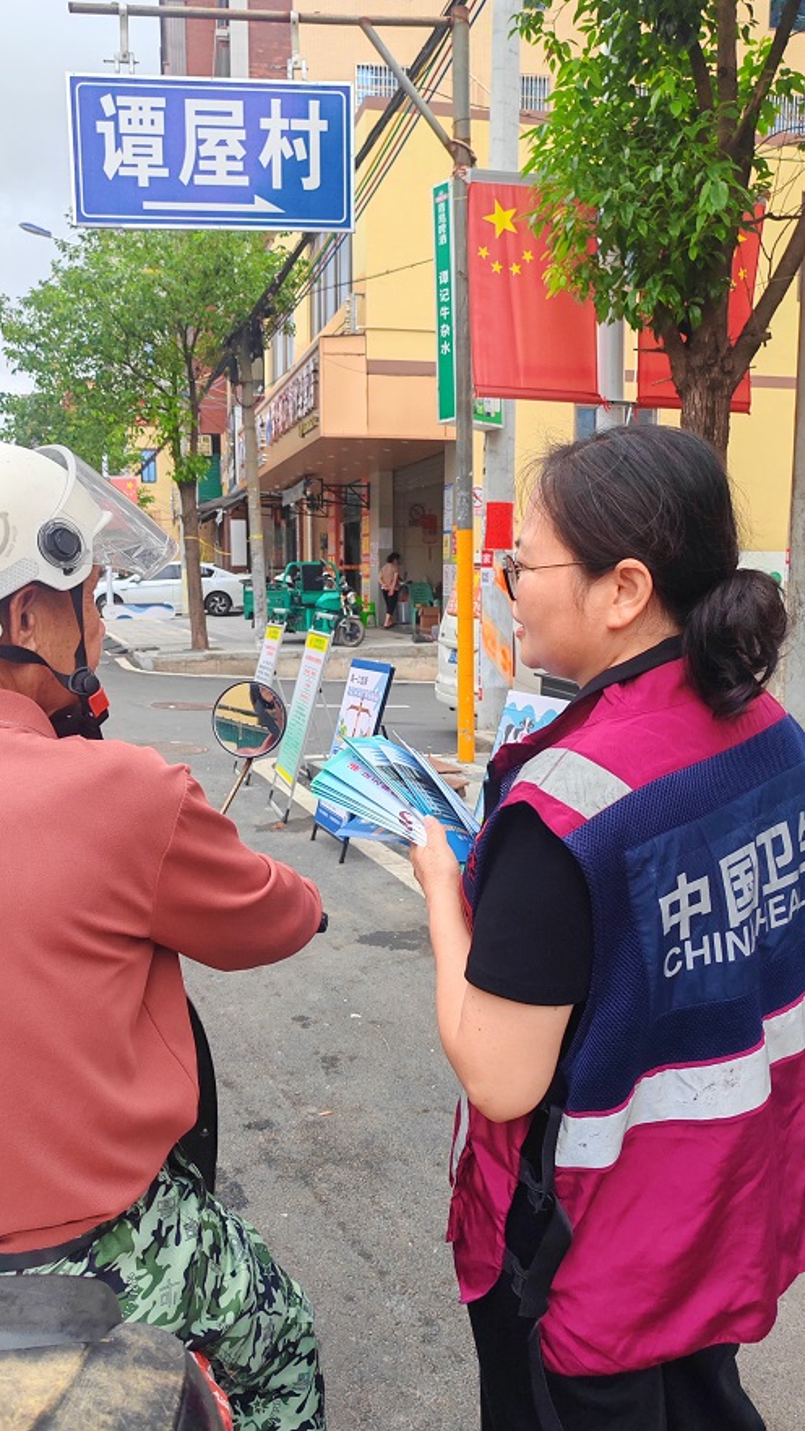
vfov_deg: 64.3
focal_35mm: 30
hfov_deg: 38.9
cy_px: 714
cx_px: 390
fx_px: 1139
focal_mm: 5.52
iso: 50
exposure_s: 1/750
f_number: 1.95
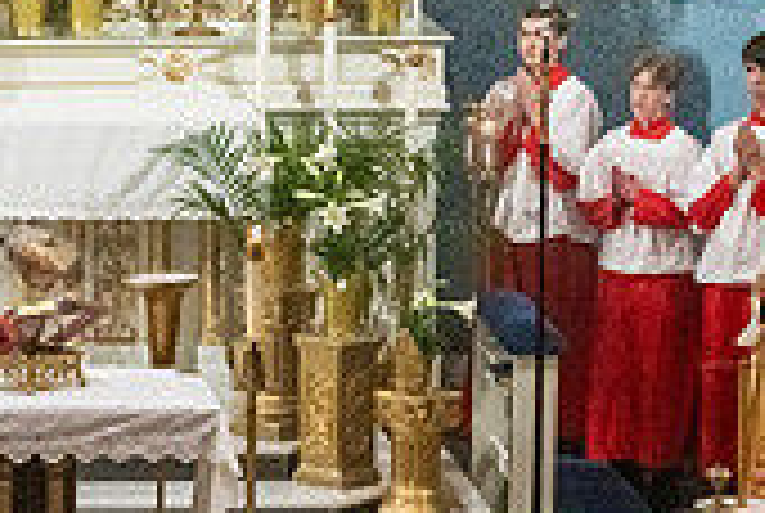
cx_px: -76
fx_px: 6556
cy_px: 371
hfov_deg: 6.6
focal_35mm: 308
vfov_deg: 4.5
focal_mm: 89
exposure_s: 1/60
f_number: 14
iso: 5000
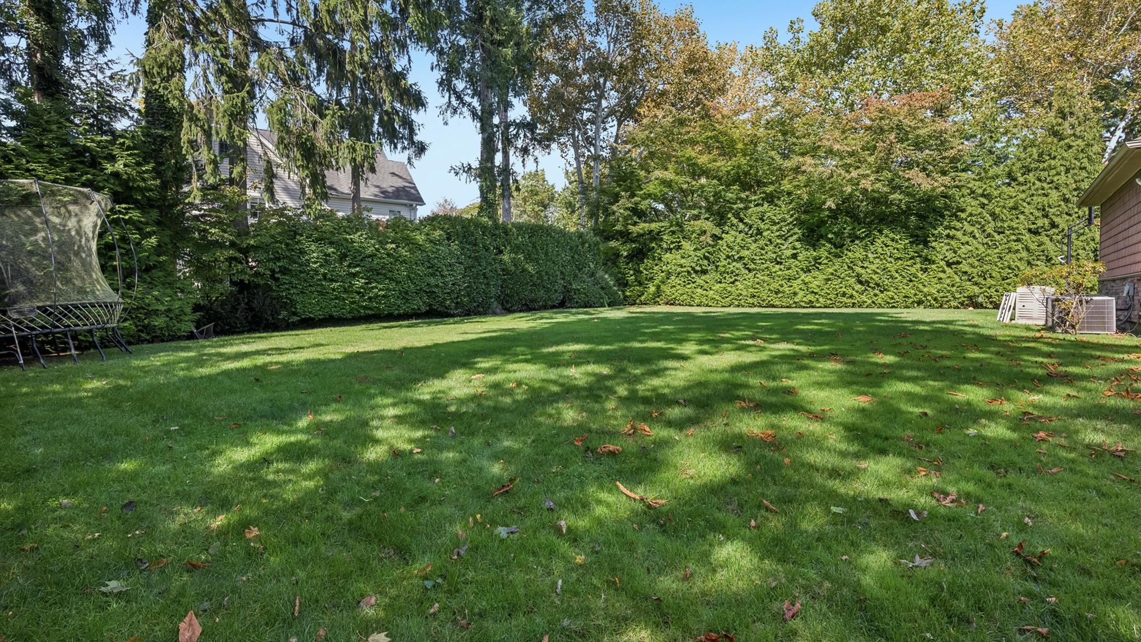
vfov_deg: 60.9
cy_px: 293
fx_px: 545
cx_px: 573
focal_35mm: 18
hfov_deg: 92.7
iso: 250
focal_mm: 17
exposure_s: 1/100
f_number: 9
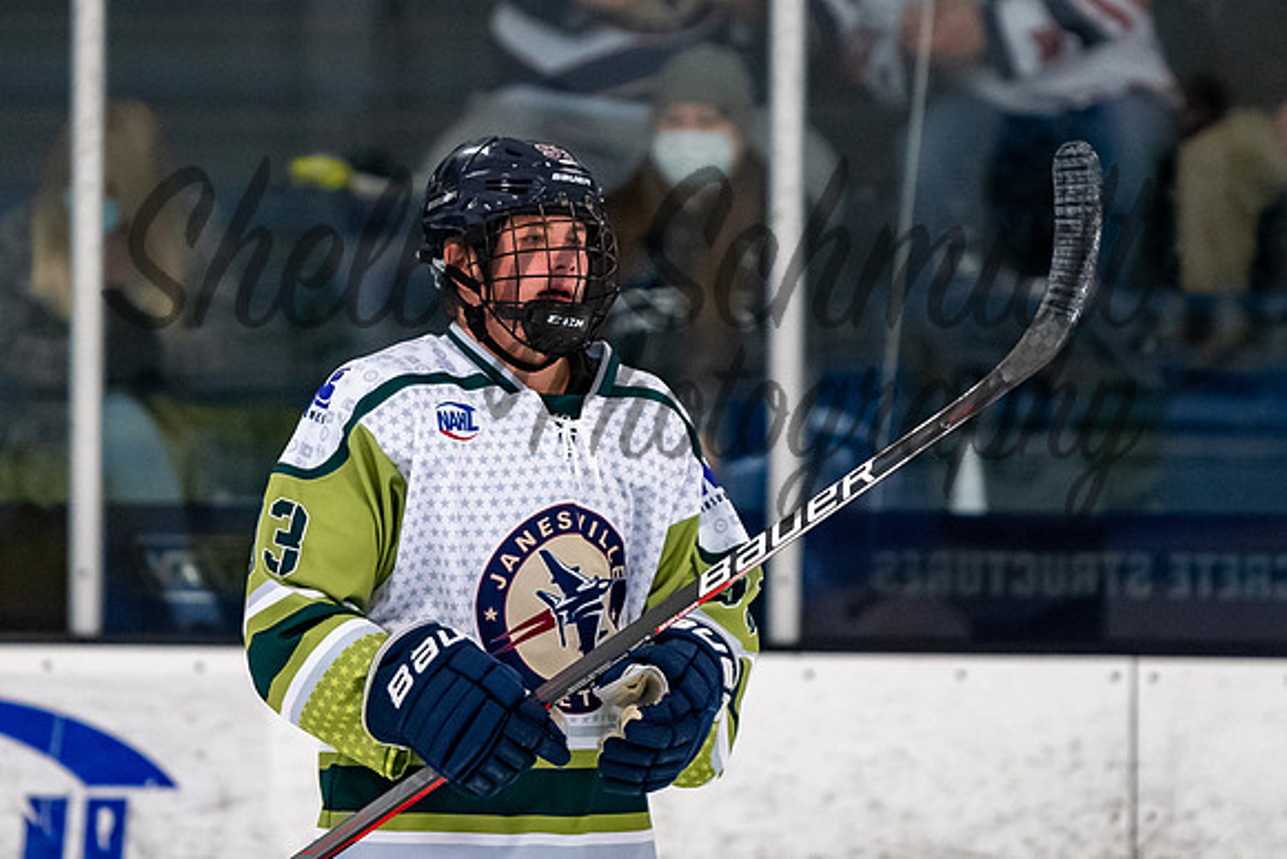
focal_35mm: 436
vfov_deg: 3.2
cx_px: 510
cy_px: 270
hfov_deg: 4.7
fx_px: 15581
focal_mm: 200
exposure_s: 1/800
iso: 2000
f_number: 3.2
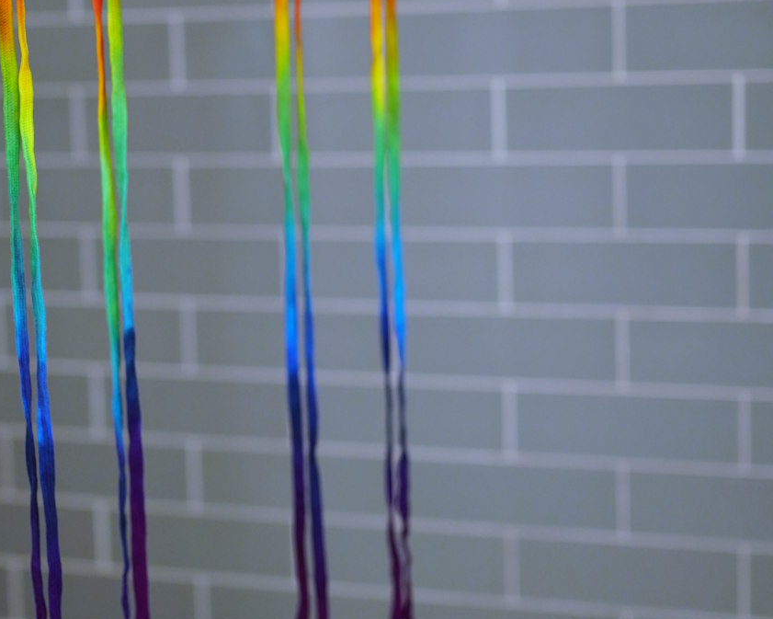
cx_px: 259
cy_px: 233
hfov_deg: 25.3
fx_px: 1716
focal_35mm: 75
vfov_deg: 20.4
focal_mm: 35
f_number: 2.2
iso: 1000
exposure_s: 1/80
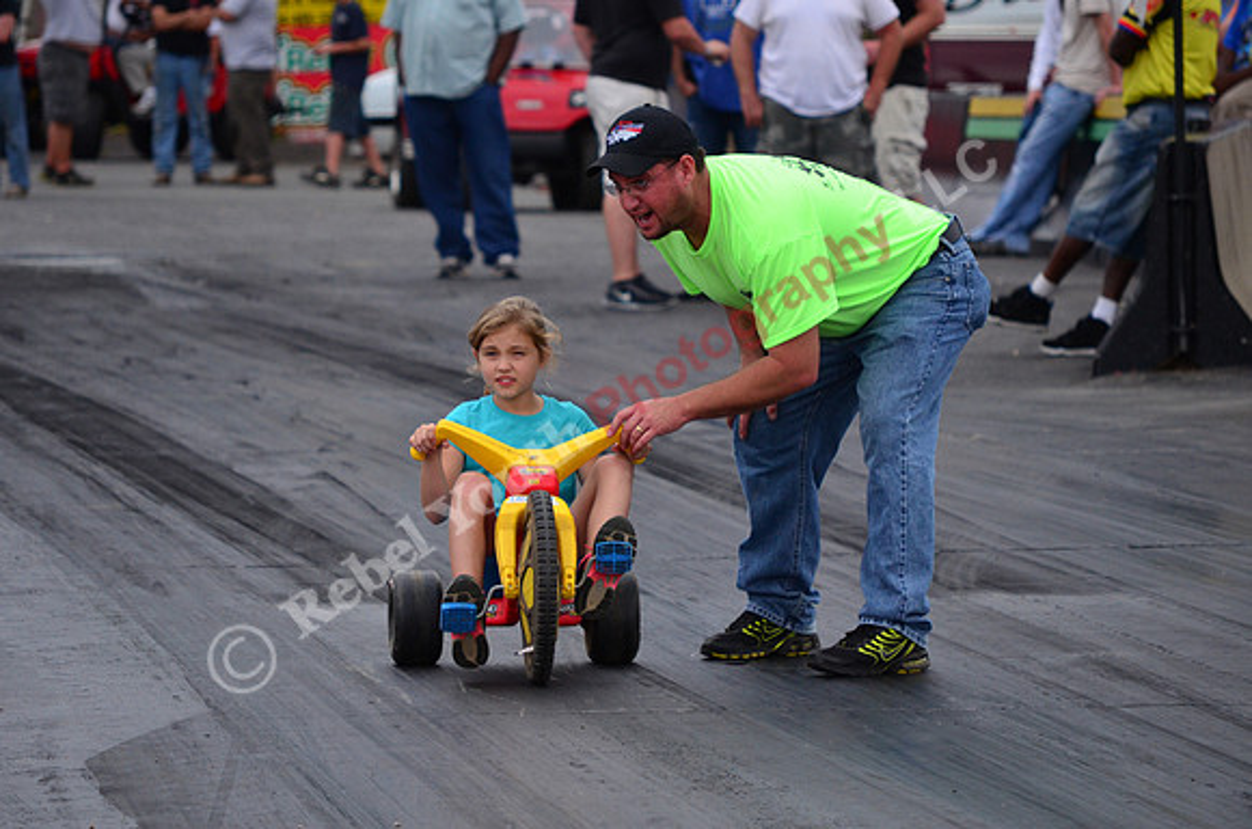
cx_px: 626
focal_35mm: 270
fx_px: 9369
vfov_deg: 5.1
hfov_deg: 7.6
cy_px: 414
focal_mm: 180
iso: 1000
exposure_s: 1/2500
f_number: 6.3
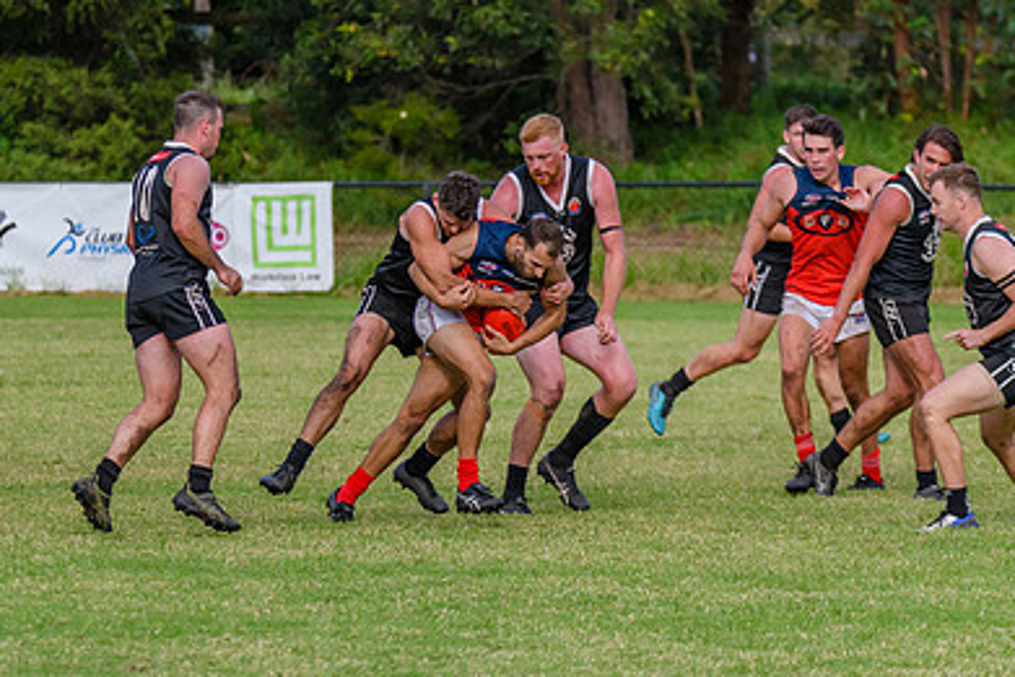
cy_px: 213
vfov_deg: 2.8
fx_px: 13679
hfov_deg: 4.2
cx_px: 449
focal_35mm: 485
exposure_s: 1/2000
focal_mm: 250
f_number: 5.6
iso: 800
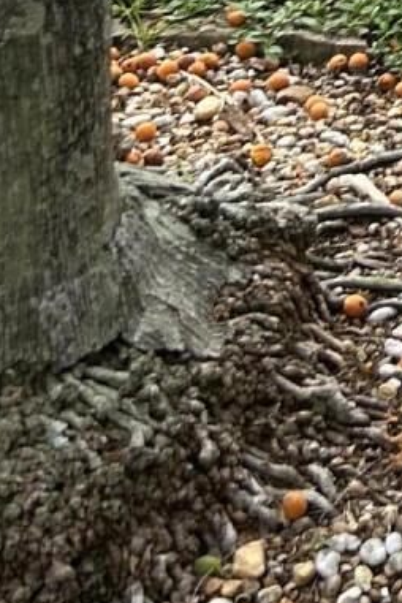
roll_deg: -1.3
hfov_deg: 8.7
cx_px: 1002
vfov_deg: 12.6
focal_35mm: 142
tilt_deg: -6.7
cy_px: -627
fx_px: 2378
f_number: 1.5
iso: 50
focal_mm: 5.7
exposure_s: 1/1395
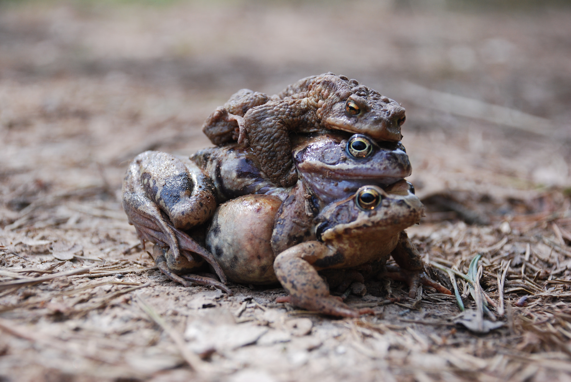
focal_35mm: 93
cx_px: 286
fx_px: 1477
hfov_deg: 21.9
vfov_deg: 14.7
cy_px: 191
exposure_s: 1/160
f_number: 5.3
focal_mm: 62
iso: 200
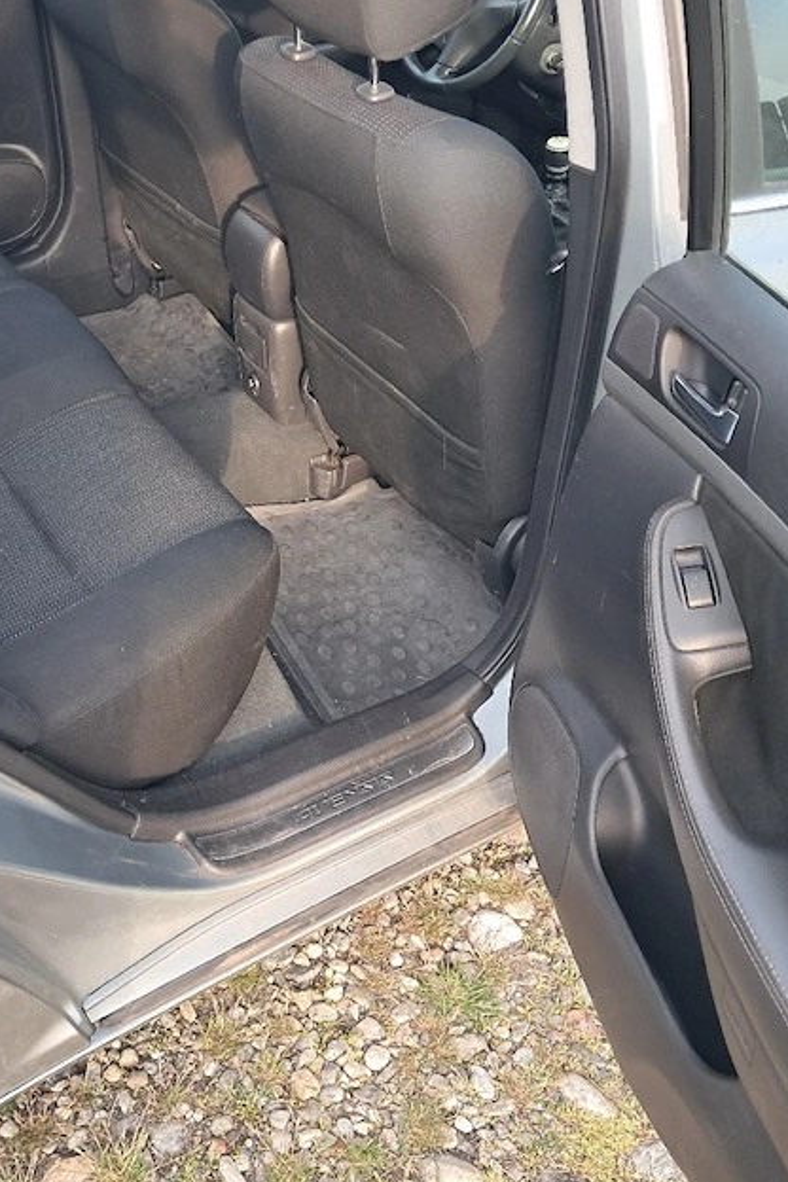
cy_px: 530
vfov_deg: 53.0
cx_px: 280
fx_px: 1182
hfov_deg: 36.6
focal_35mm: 36
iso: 64
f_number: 1.8
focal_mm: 4
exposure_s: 1/60.2
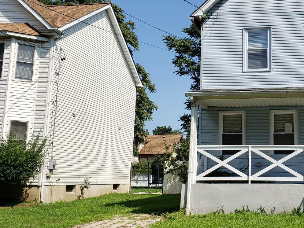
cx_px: 247
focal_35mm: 47
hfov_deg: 38.8
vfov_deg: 30.8
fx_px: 413
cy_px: 99
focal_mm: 4.3
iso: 50
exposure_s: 1/1671
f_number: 2.4
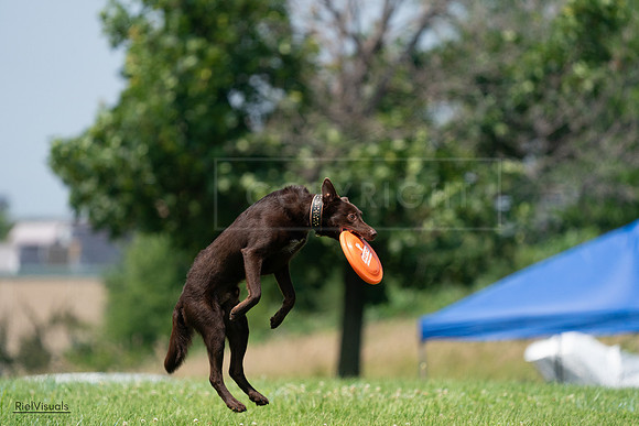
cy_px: 213
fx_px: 8096
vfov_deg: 3.0
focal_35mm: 456
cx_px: 320
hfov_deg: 4.5
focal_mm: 456
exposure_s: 1/4000
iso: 1250
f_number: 6.3
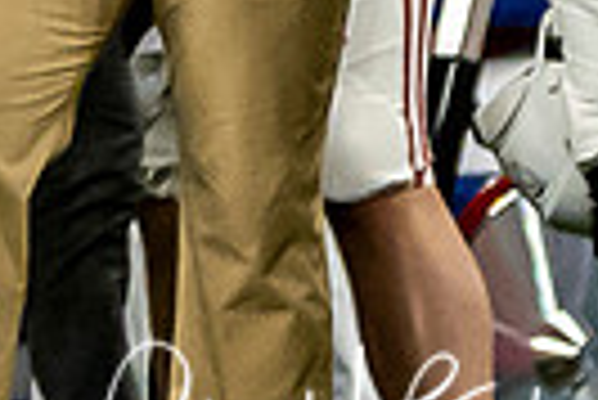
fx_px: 77026
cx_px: 1232
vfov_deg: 0.3
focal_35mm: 4632
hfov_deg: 0.4
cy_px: -223
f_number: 2.8
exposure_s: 1/1000
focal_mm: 200
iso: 1250
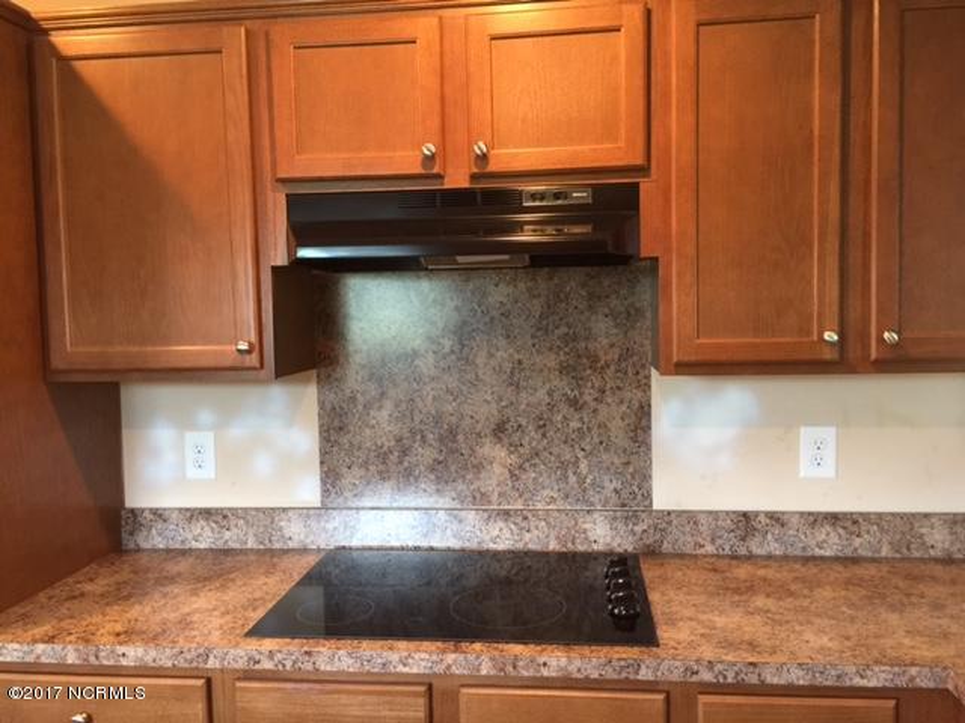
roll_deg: +0.0
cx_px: 482
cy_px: 362
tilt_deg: -3.8
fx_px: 808
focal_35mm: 29
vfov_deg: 48.2
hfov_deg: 61.7
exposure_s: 1/15
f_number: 2.2
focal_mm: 4.15
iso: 125
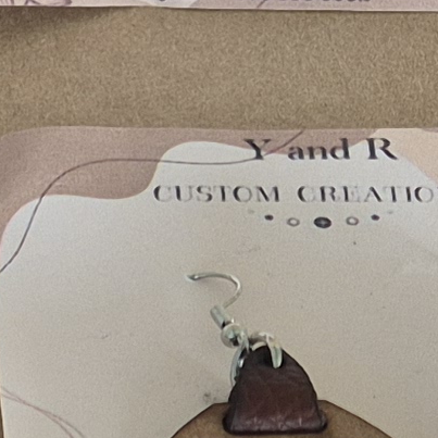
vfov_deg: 8.5
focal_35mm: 202
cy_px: 568
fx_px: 2892
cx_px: -688
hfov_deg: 7.9
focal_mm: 5.4
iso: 64
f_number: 1.8
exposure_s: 1/180
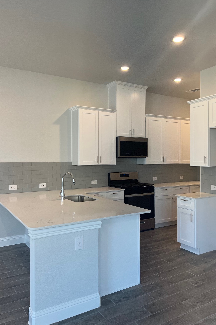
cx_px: 115
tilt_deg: +0.0
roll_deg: +0.3
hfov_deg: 46.4
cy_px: 161
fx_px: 252
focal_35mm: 28
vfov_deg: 65.5
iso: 64
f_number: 1.5
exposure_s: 1/120
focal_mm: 5.7
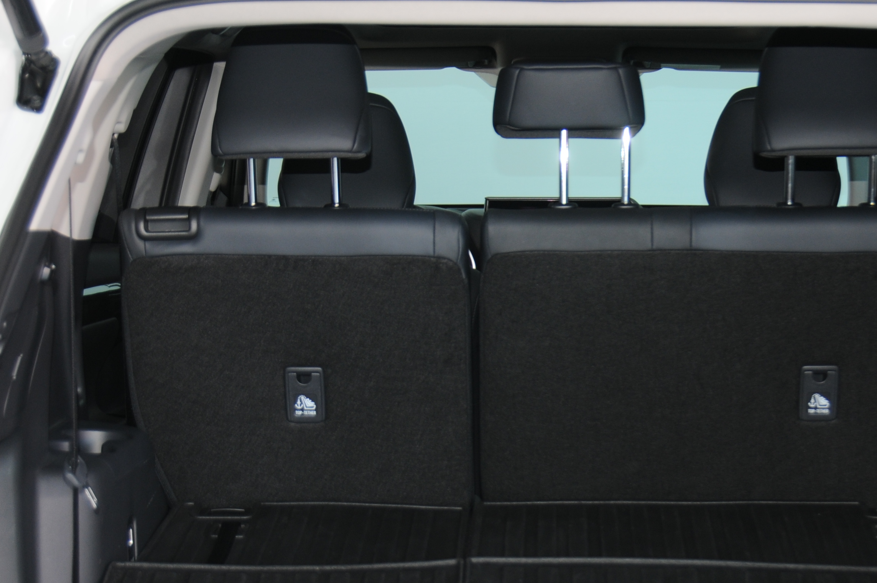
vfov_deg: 15.1
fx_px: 2190
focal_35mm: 90
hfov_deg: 22.6
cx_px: 570
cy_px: 466
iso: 200
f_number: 4.8
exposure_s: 1/15
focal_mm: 32
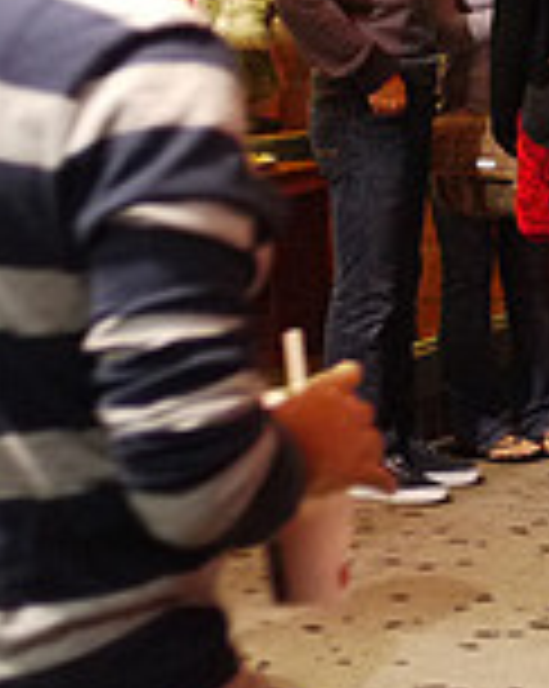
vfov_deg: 13.0
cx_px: 963
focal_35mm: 148
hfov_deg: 9.9
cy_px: 115
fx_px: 3012
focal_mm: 20
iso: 800
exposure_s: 1/125
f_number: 1.7
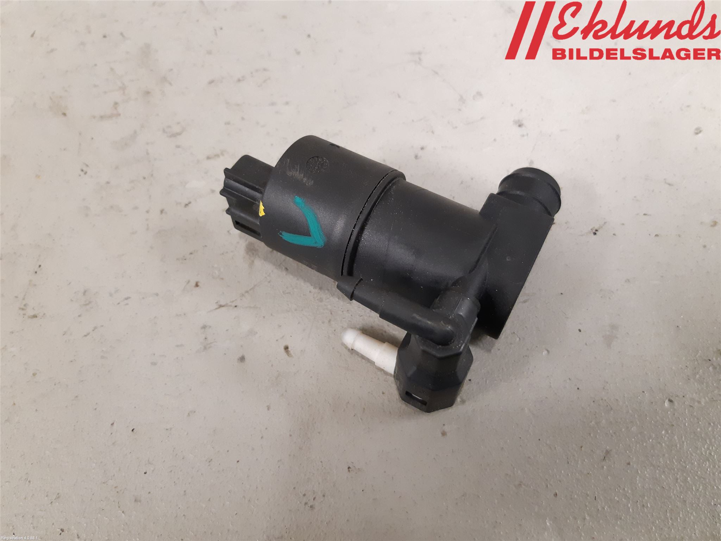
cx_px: 360
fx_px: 542
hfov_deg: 67.3
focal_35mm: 26
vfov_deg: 53.1
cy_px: 270
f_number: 1.7
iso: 320
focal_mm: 3.93
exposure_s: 1/50
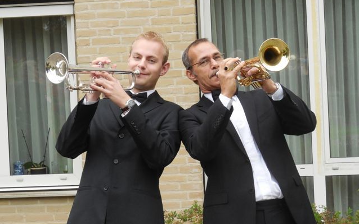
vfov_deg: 9.8
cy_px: 102
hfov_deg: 15.6
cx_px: 180
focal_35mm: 134
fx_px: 1311
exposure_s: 1/250
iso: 400
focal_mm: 22.4
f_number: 5
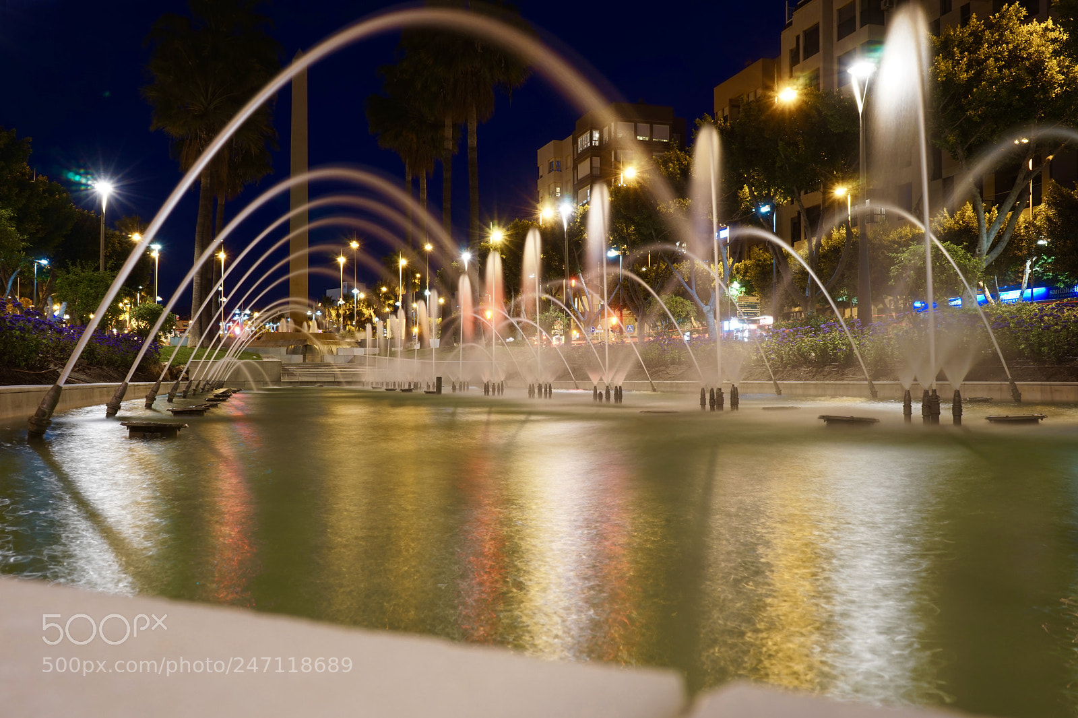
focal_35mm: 32
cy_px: 359
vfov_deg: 41.1
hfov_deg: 58.7
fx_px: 958
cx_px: 539
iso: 100
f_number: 16
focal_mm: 32
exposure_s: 30
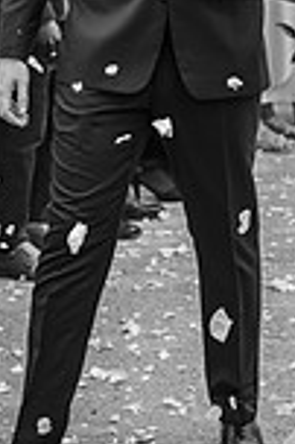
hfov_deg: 7.8
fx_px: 2156
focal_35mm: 175
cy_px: 20
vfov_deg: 11.7
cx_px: 332
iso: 250
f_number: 5
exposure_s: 1/1000
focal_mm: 59
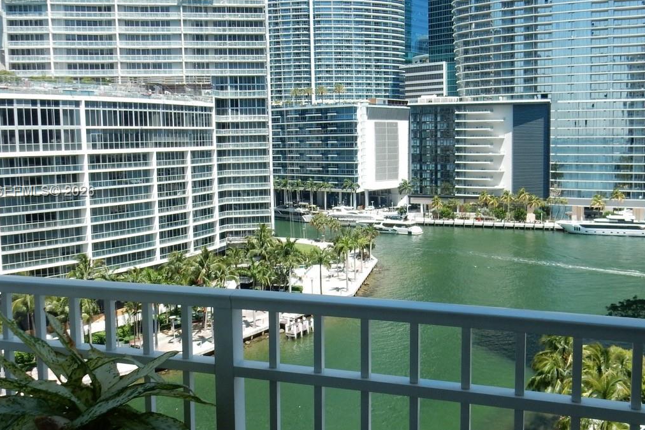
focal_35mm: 37
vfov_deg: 35.9
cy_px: 192
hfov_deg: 51.7
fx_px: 663
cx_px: 372
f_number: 3.7
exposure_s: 1/640
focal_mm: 4.5
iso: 125
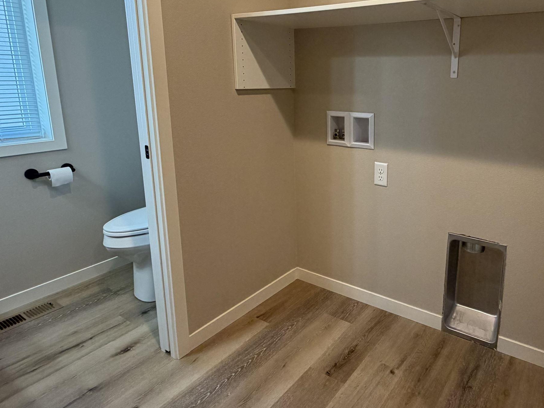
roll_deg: -0.8
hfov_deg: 69.3
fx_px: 377
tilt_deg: -12.4
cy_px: 152
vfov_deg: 56.1
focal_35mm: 24
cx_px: 368
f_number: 2.2
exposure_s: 1/60
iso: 200
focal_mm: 2.22
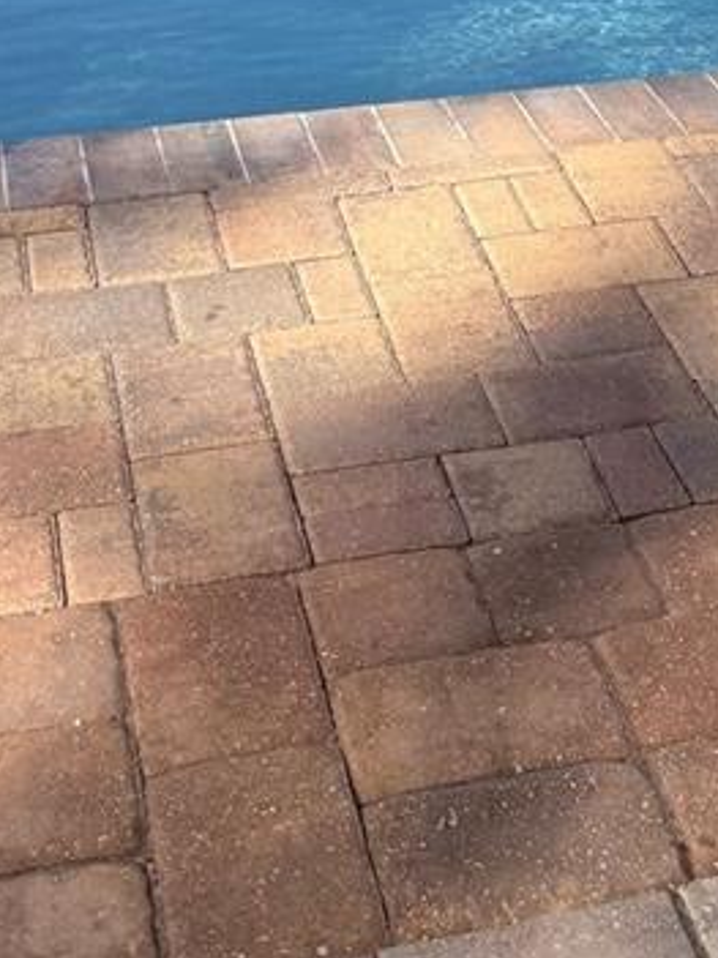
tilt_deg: -4.4
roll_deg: -1.9
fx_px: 2269
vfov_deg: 19.8
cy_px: -581
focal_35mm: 82
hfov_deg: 17.7
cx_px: 650
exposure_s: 1/3279
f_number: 1.78
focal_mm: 6.76
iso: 80
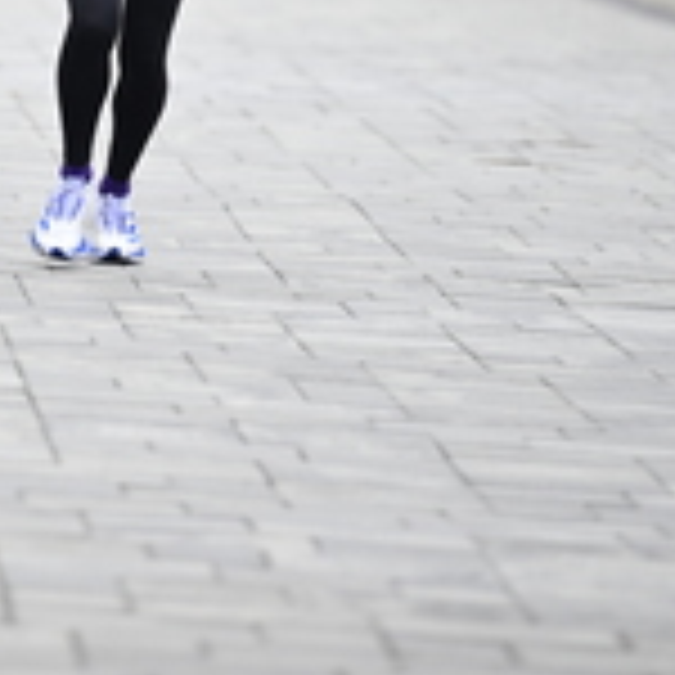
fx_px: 12398
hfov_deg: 3.1
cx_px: 20
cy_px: -212
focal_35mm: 562
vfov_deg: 3.1
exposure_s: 1/2000
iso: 640
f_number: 2.8
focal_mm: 180
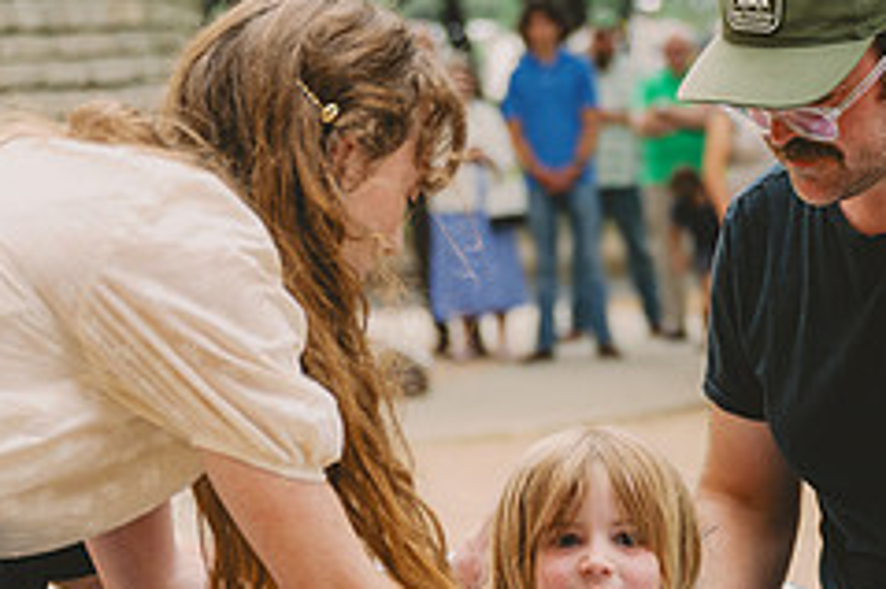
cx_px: 560
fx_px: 3468
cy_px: 558
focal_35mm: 141
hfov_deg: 14.5
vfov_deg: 9.7
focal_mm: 58
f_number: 2.8
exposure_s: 1/640
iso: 250
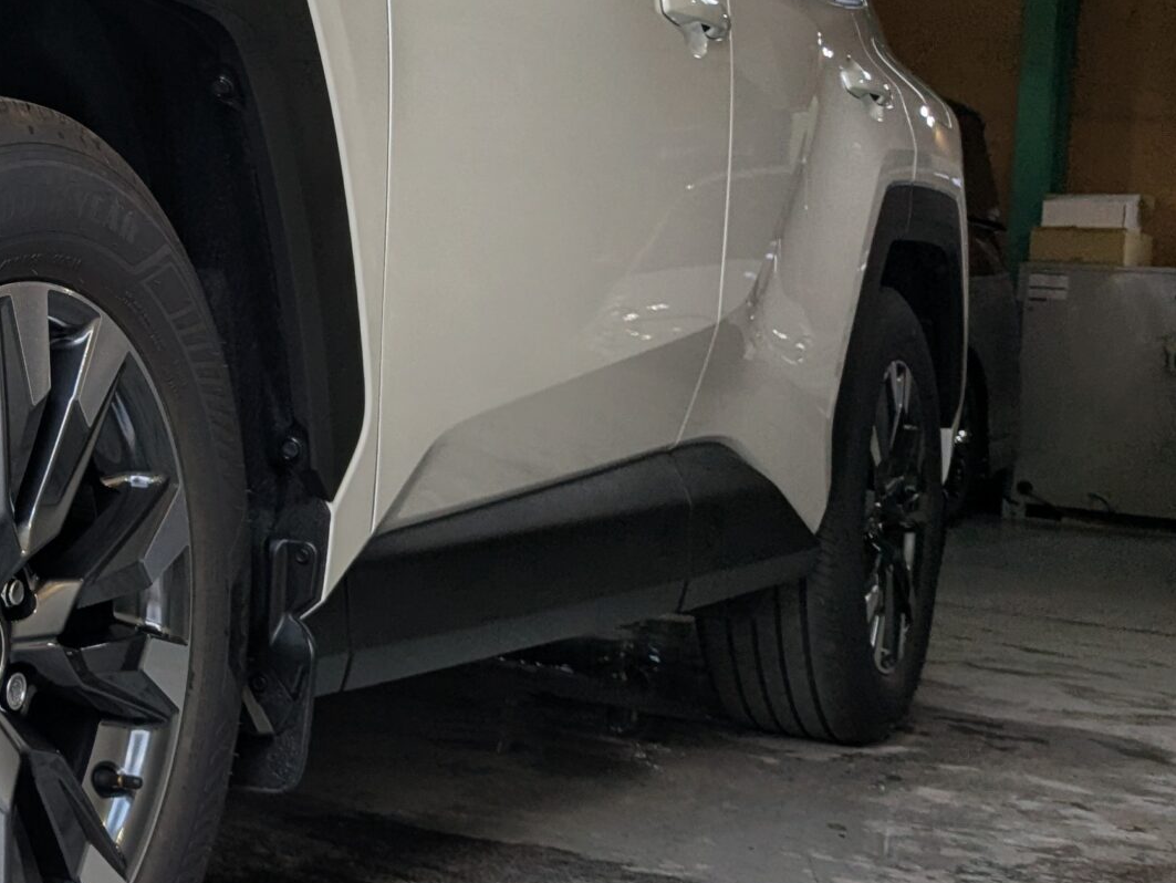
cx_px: -219
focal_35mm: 65
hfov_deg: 26.6
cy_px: 315
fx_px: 2209
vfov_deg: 22.5
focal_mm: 4.38
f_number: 1.73
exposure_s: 1/339
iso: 40
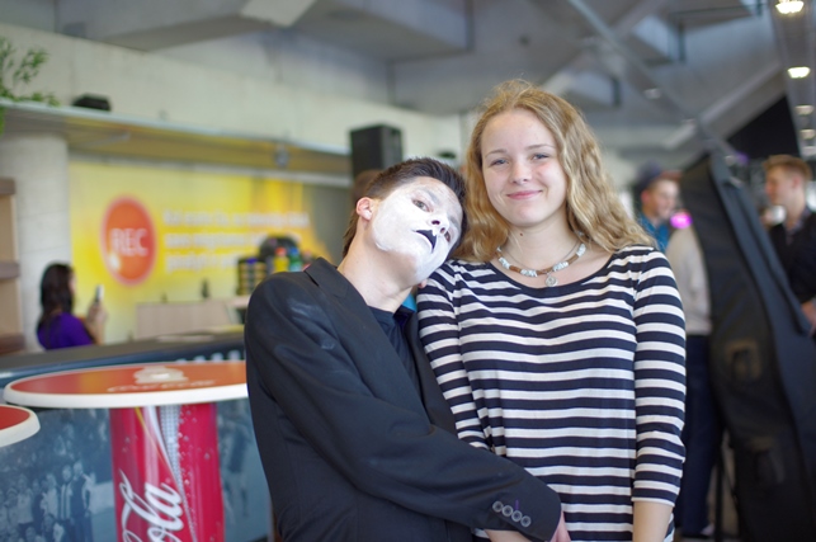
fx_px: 1019
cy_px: 271
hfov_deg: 43.7
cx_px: 408
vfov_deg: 29.8
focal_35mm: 45
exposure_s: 1/60
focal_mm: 30
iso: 200
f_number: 1.4
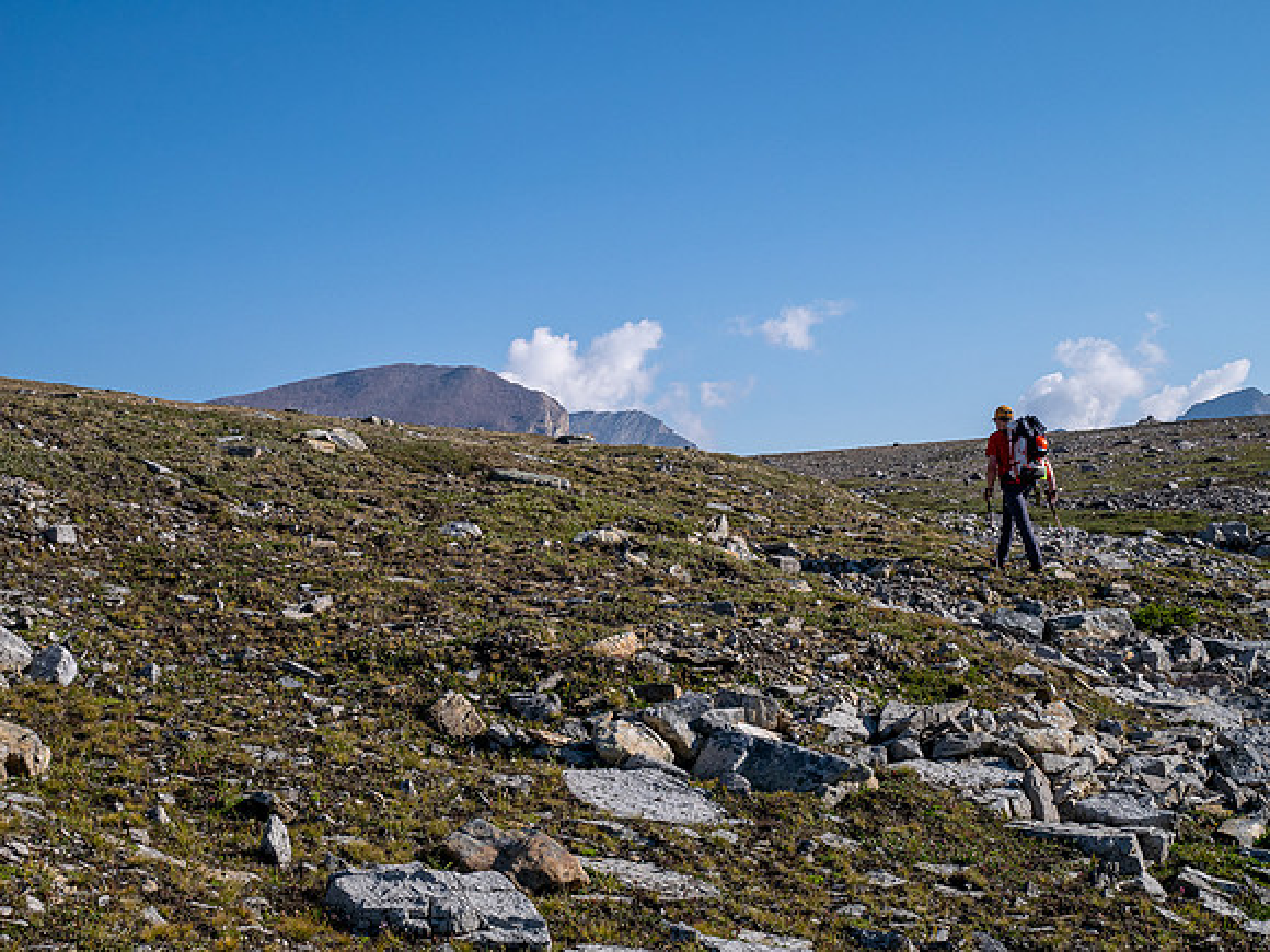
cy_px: 476
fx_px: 1908
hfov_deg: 36.8
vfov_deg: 28.0
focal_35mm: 52
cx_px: 635
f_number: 8
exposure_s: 1/640
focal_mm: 26
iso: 200
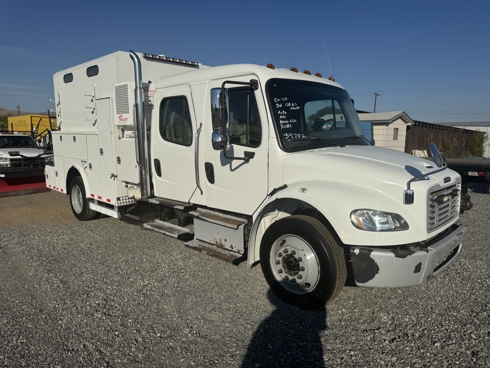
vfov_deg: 56.8
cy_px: 184
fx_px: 340
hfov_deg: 71.6
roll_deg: -1.2
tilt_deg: -8.2
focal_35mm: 24
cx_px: 245
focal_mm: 6.76
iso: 80
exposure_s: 1/12346
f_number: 1.78
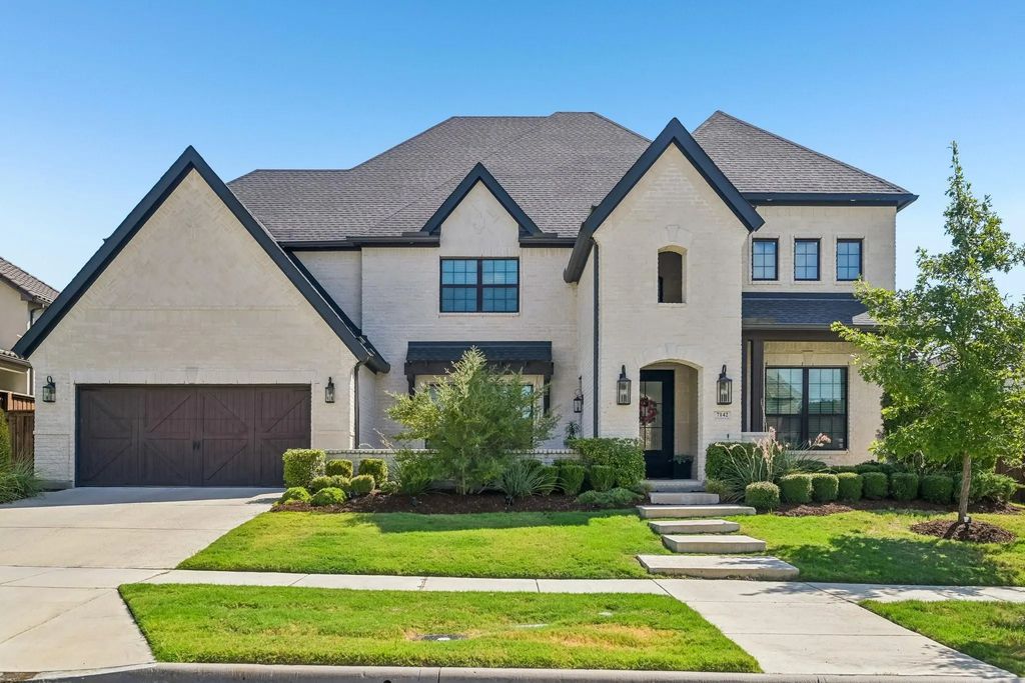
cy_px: 342
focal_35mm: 28
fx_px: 783
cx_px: 512
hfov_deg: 66.4
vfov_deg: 47.2
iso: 400
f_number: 8
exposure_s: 1/1000
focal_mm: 27.5
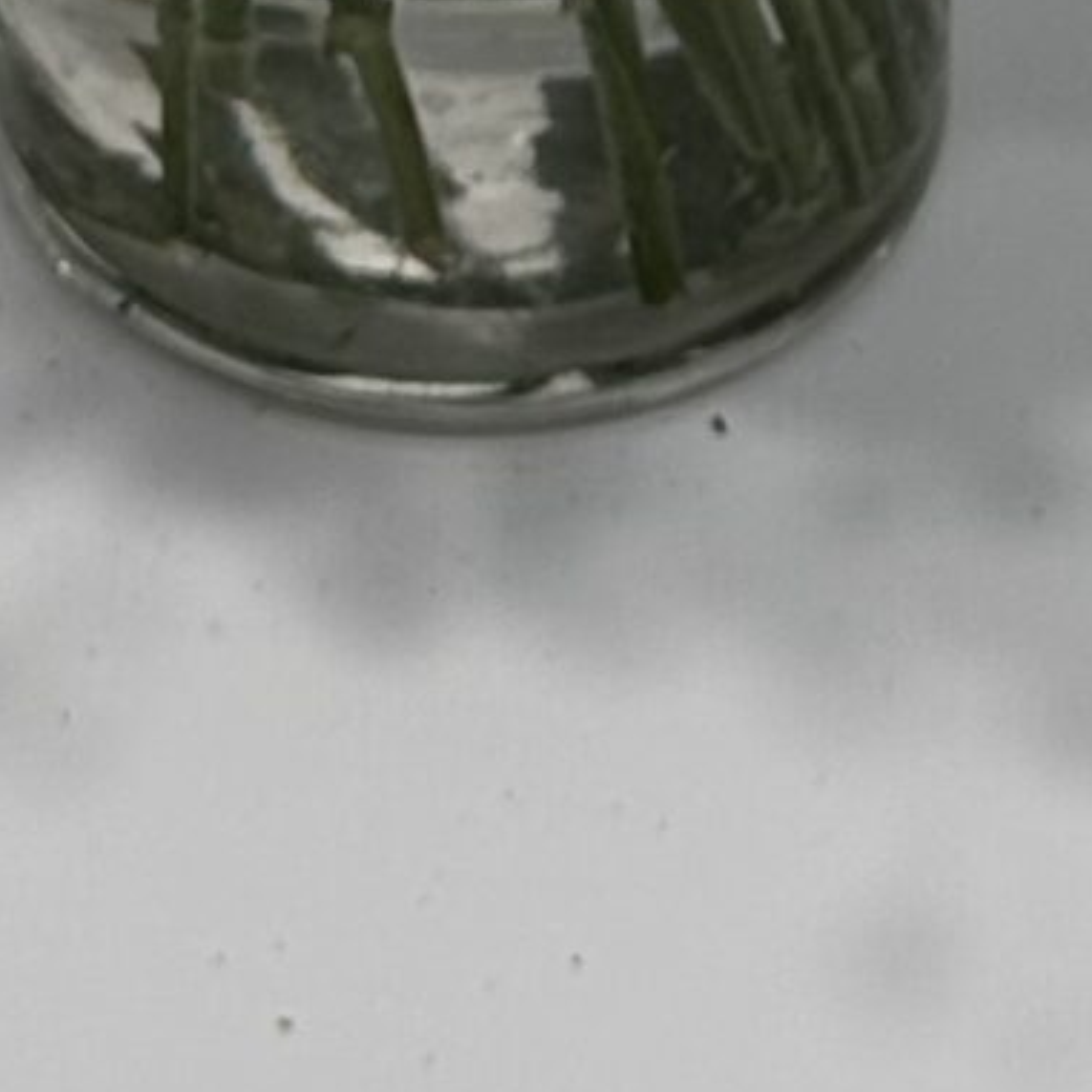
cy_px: -2195
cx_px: 519
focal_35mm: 285
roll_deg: -0.4
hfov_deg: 6.1
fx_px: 10172
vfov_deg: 5.7
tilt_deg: -31.6
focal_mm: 6.76
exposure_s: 1/100
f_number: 1.78
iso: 50
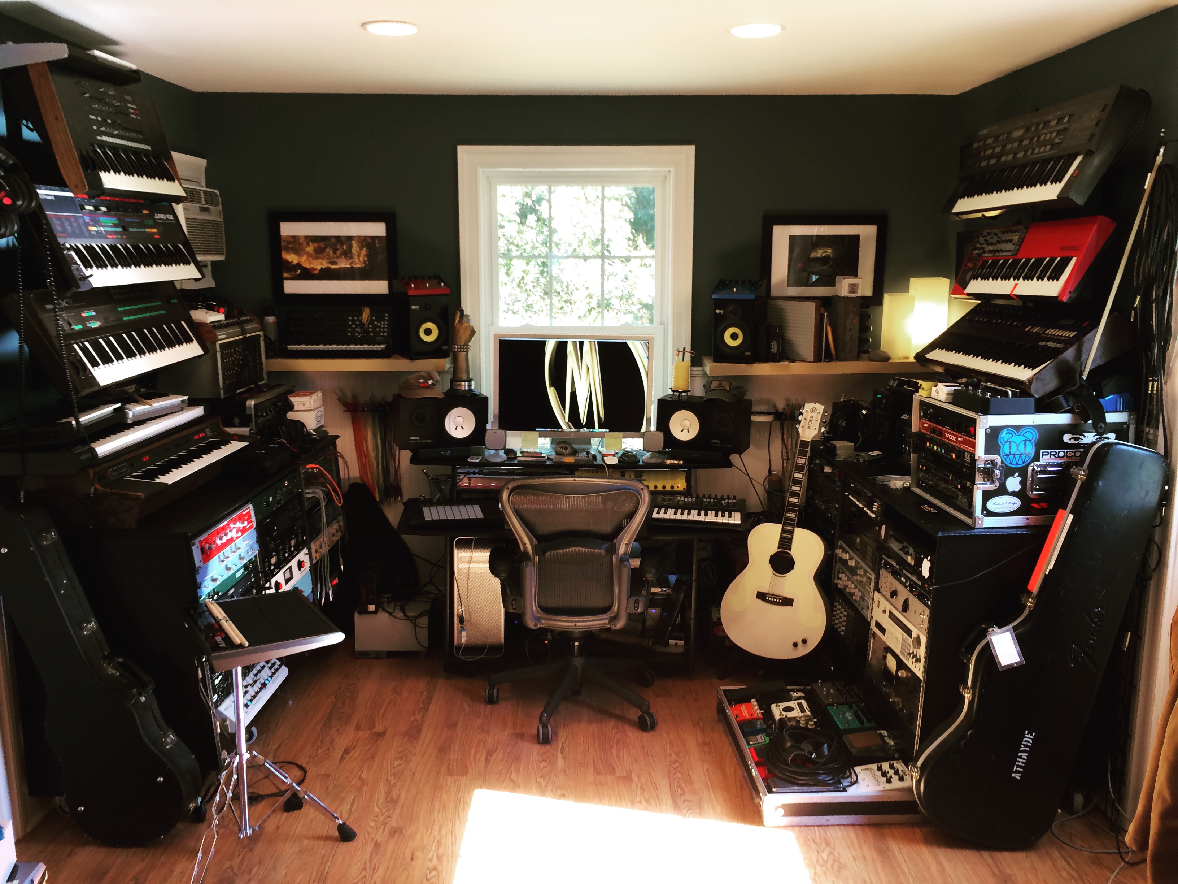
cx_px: 589
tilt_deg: -11.5
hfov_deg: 61.7
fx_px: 987
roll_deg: +0.7
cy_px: 442
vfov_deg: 48.2
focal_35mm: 29
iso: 50
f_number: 2.2
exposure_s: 1/30
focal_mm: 4.15
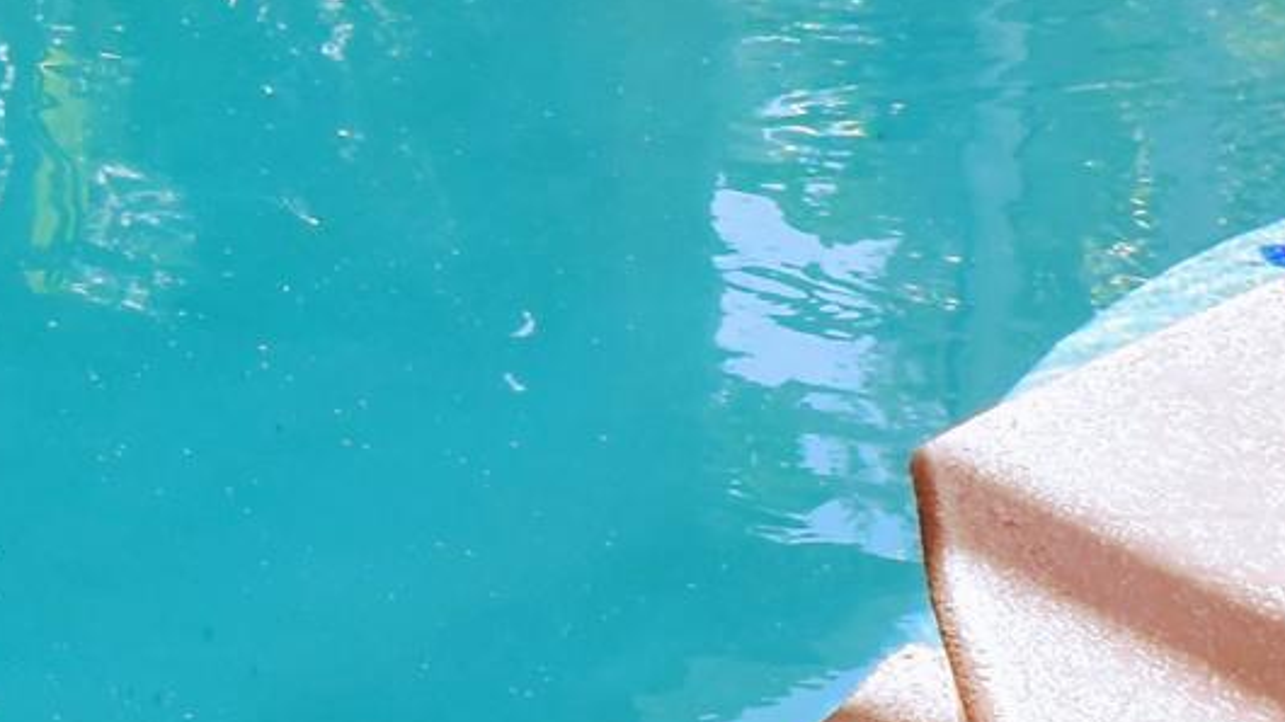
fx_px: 5451
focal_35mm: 160
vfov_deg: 7.4
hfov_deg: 12.6
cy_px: -464
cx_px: -819
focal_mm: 10.2
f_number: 4.5
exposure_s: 1/400
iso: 160
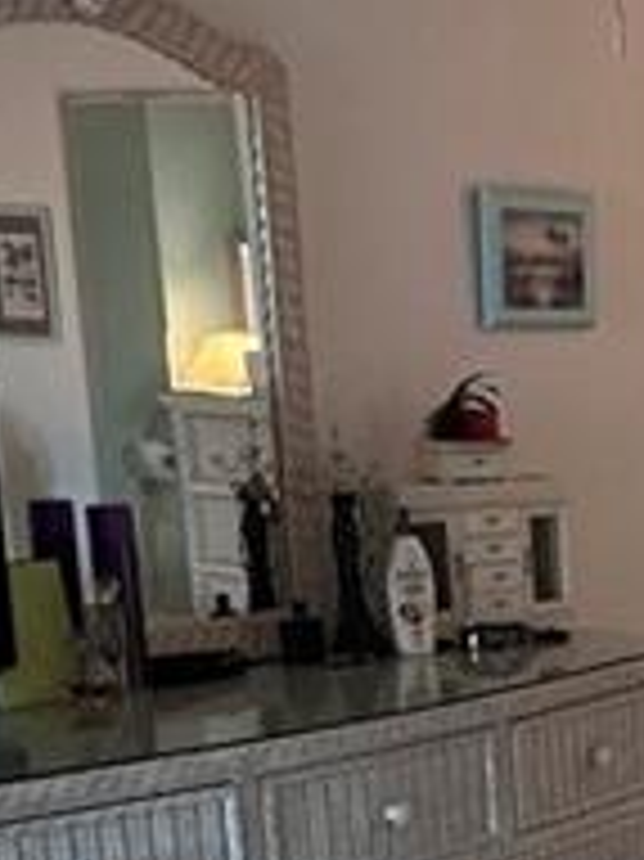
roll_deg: -1.8
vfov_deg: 21.4
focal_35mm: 88
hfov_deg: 14.4
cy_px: 892
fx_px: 2185
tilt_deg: -13.9
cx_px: 1211
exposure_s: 1/120
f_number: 2.2
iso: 250
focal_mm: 2.22
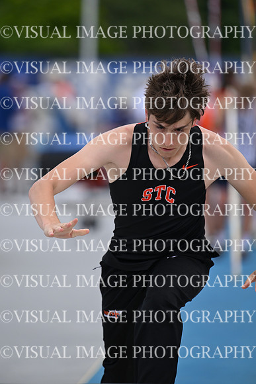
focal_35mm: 400
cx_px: 128
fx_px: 4264
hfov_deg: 3.4
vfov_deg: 5.2
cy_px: 192
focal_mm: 400
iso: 500
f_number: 4.5
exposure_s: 1/2000
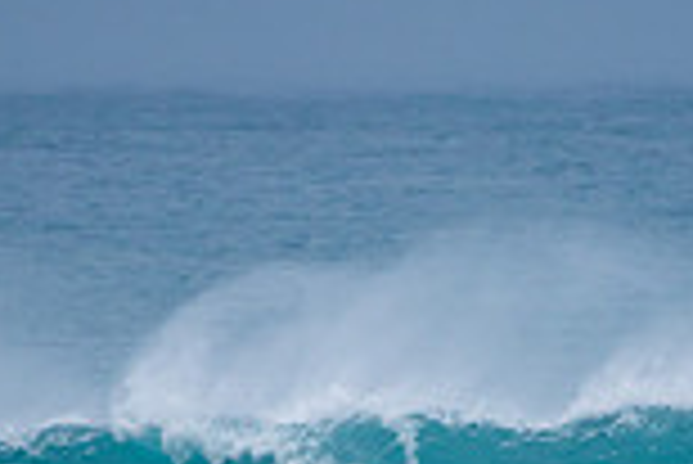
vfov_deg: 0.6
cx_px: 481
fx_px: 44566
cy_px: 650
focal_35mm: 2313
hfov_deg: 0.9
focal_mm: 500
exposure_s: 1/1250
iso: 180
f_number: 5.6
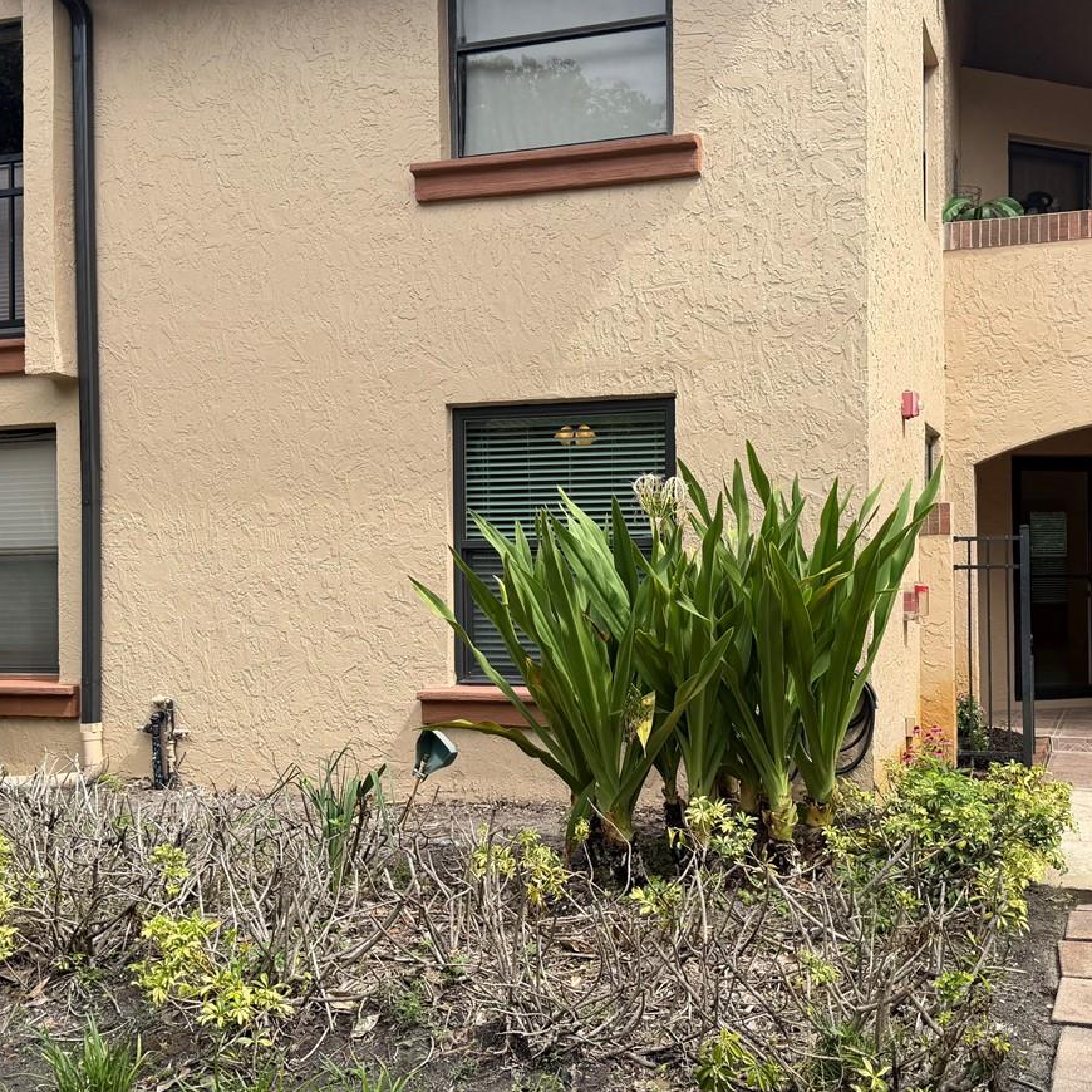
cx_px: 631
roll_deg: +0.5
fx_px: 1392
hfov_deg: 42.7
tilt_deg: -0.5
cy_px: 561
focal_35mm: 39
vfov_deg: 42.8
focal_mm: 6.76
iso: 80
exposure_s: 1/2611
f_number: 1.78
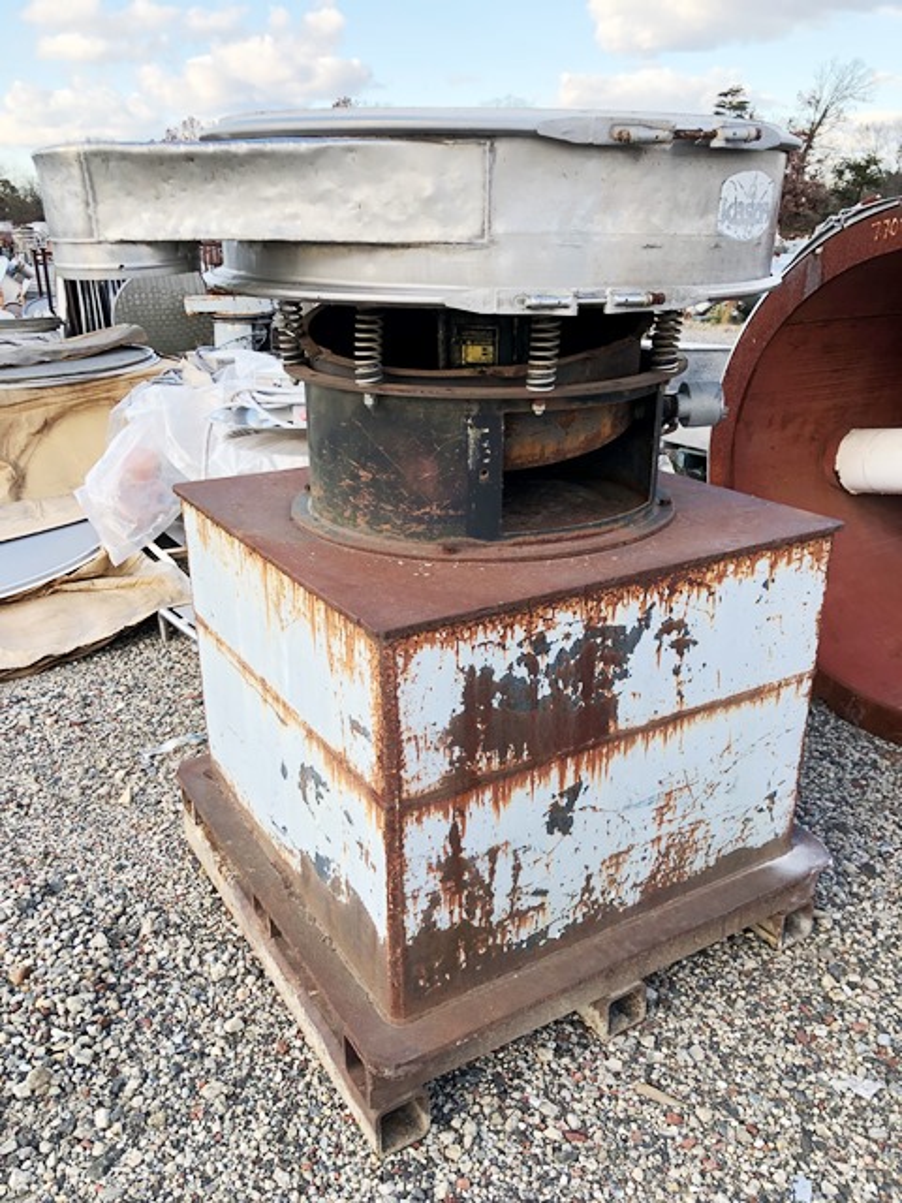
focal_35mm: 28
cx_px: 451
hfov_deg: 49.7
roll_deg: -0.1
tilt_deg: -18.7
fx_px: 973
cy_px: 602
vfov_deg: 63.4
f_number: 1.8
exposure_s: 1/228
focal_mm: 3.99
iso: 20
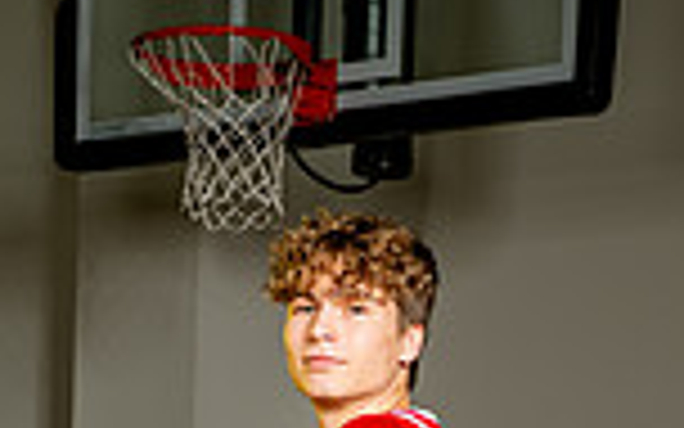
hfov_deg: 10.7
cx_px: 338
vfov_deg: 6.4
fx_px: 3654
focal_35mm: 196
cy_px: 942
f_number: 8
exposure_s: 1/125
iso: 100
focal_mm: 65
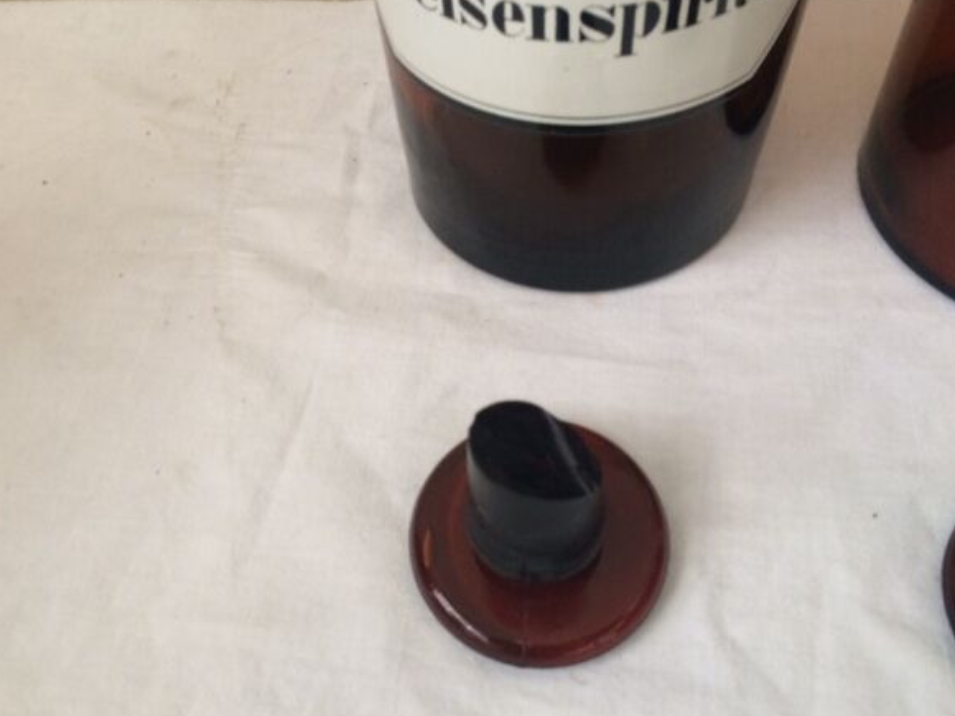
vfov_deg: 44.2
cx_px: 451
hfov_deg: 56.8
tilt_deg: -57.9
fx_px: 883
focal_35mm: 32
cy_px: 346
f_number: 2.2
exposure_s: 1/33
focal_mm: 4.15
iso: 160
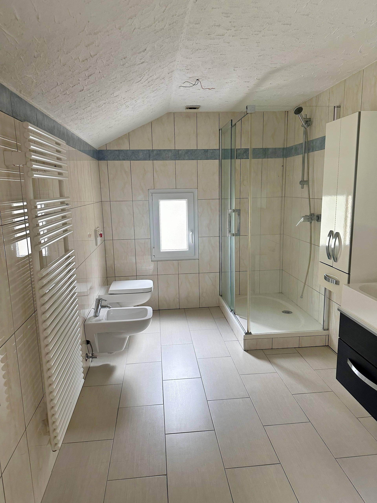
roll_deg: +0.9
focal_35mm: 24
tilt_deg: -8.5
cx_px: 188
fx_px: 349
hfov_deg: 56.8
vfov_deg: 71.6
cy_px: 252
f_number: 1.78
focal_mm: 6.86
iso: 160
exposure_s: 1/121
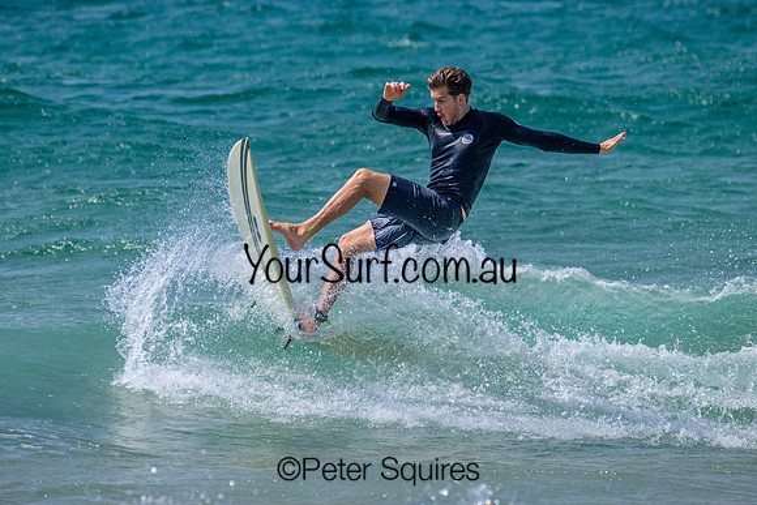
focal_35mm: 734
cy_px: 258
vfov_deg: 1.9
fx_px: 15438
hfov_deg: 2.8
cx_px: 366
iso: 900
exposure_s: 1/2000
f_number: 11
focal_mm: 600
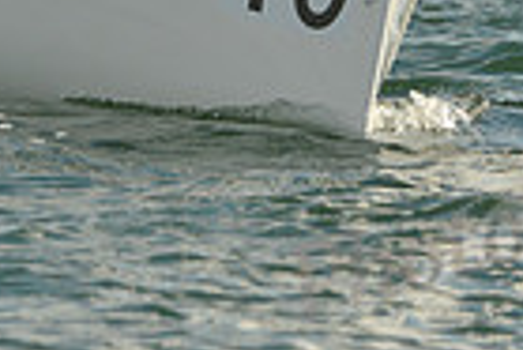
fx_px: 20040
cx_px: 98
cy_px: -303
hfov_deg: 1.5
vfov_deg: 1.0
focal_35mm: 1378
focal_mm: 330
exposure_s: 1/1000
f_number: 9
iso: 280
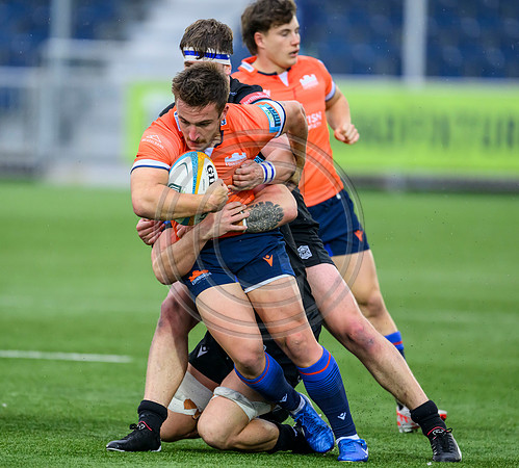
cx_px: 262
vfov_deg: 2.5
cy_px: 234
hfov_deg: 2.7
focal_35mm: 676
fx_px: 10925
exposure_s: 1/1250
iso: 3200
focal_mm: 560
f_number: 4
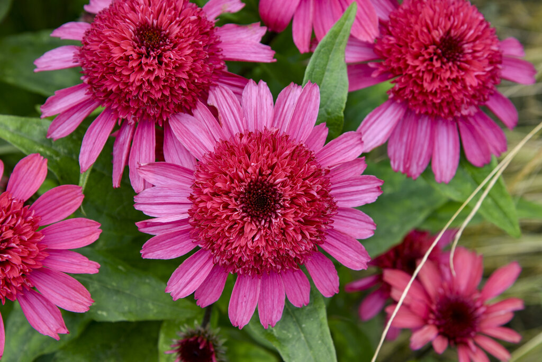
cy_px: 181
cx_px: 271
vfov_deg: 11.4
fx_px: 1808
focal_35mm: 120
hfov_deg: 17.1
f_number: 8
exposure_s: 1/250
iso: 220
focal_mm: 120
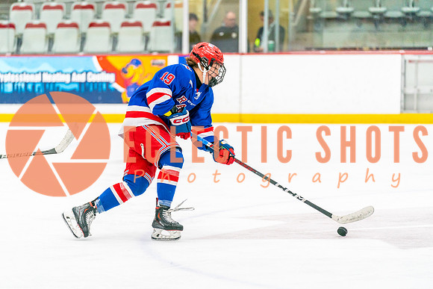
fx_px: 1960
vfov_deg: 8.4
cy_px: 157
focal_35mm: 163
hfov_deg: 12.6
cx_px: 198
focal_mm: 150
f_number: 2.8
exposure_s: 1/1250
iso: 3200
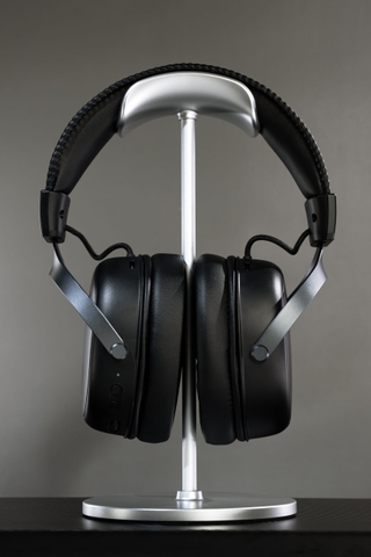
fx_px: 1267
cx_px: 186
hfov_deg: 16.7
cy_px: 278
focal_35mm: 82
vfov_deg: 24.8
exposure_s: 1/100
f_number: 8
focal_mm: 55
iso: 800
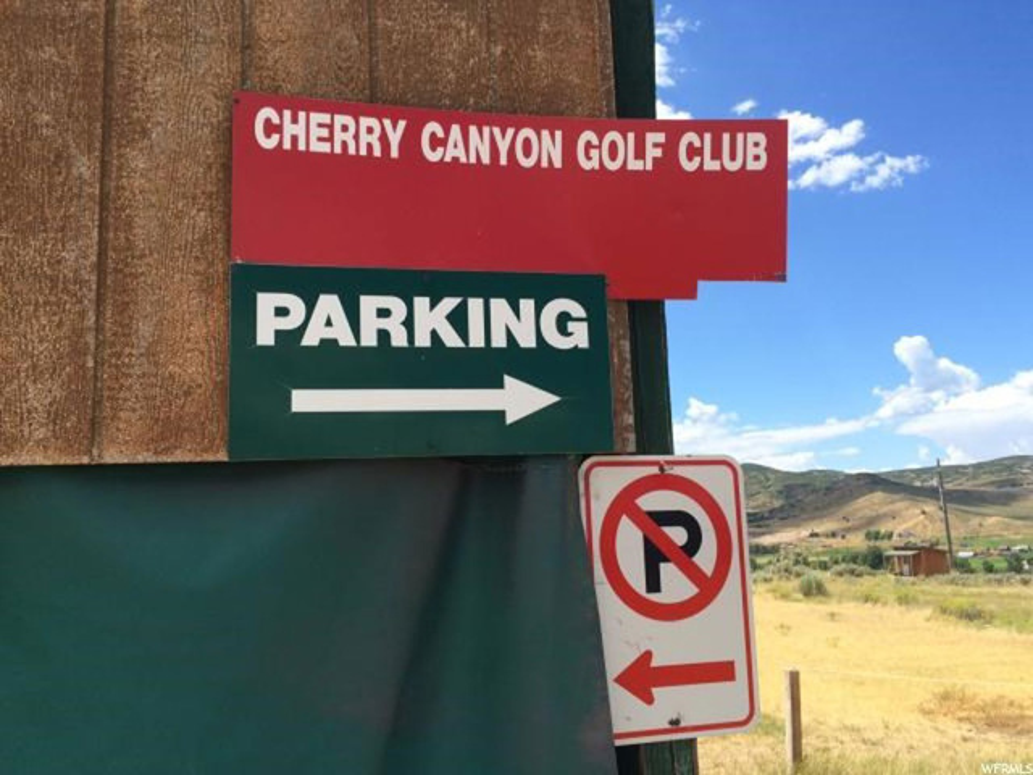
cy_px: 388
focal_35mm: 29
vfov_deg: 48.2
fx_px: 865
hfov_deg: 61.7
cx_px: 516
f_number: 2.2
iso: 32
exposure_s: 1/1466
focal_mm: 4.15
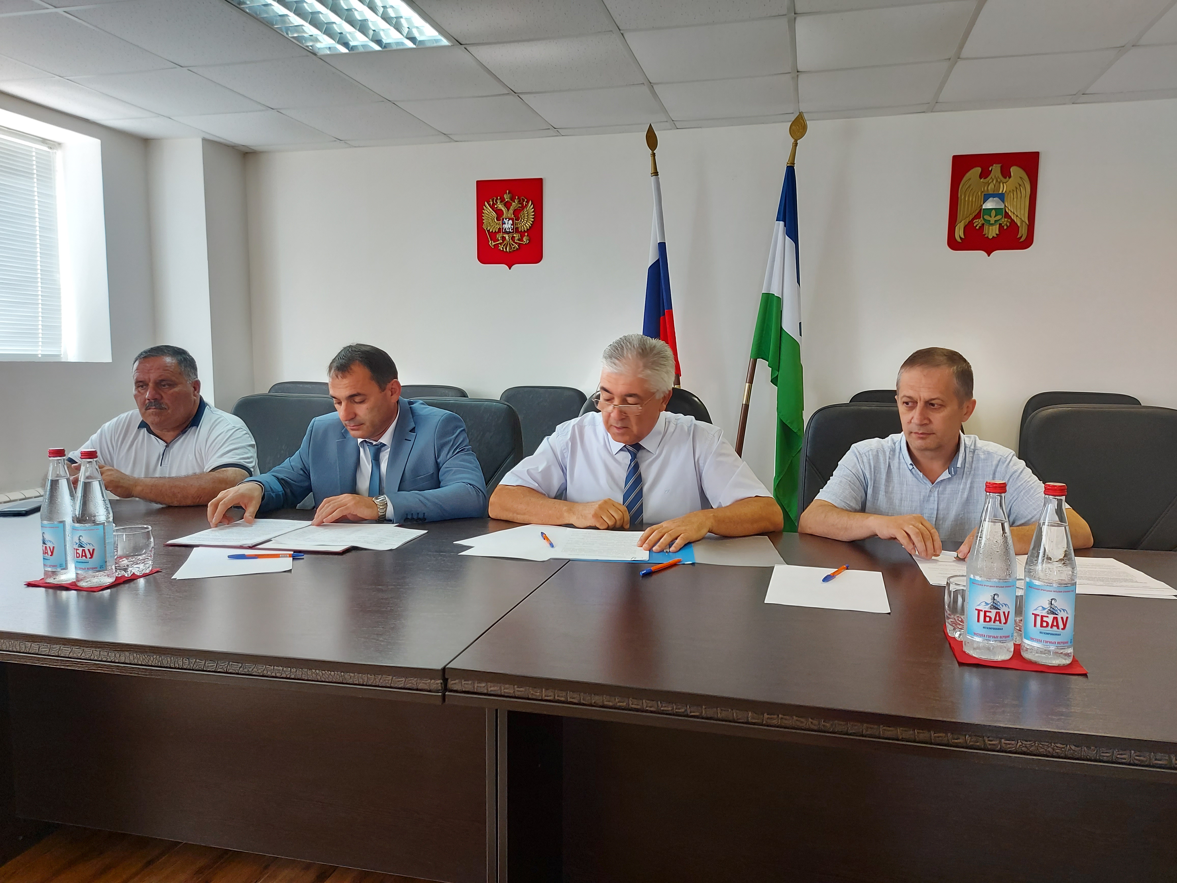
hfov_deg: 71.6
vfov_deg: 56.8
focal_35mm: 24
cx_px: 588
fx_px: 816
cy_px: 442
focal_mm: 5.23
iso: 125
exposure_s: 1/50
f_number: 1.8
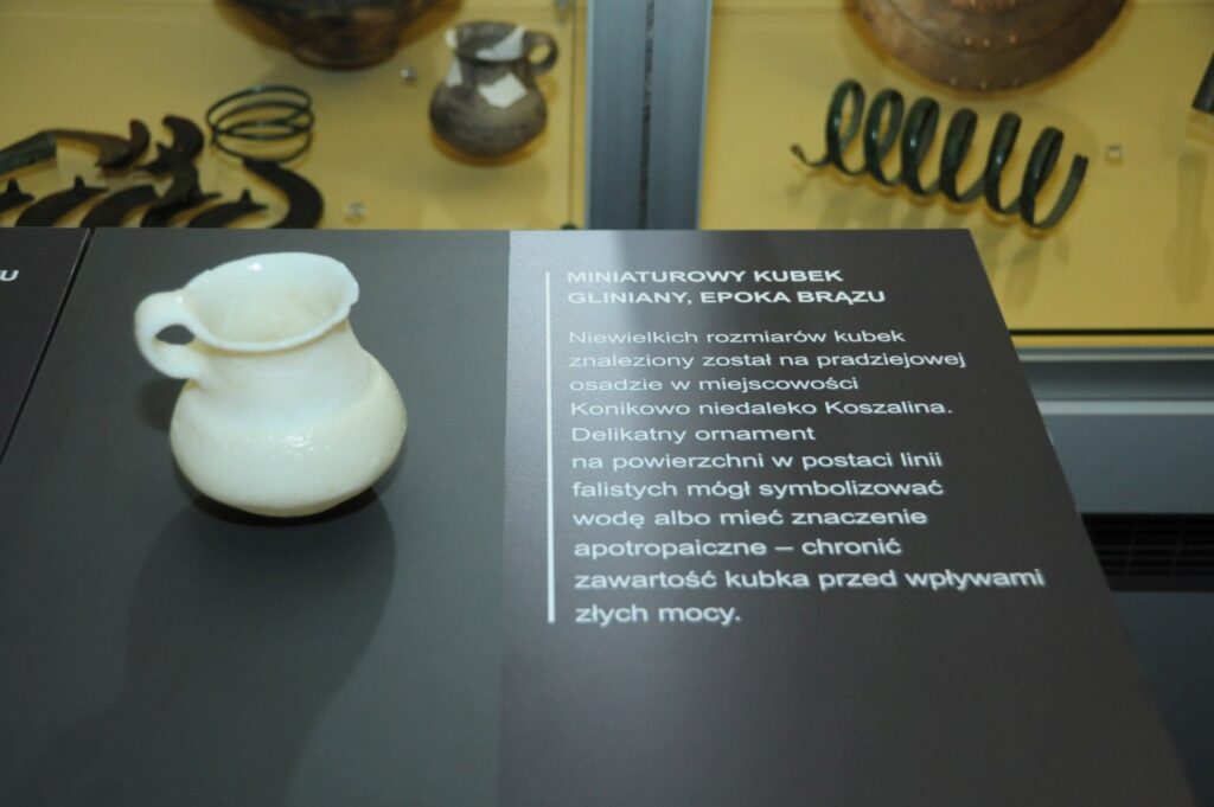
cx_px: 607
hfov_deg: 36.9
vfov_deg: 25.0
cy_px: 404
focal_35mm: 54
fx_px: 1819
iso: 800
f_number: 4.2
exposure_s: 1/125
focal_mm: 36
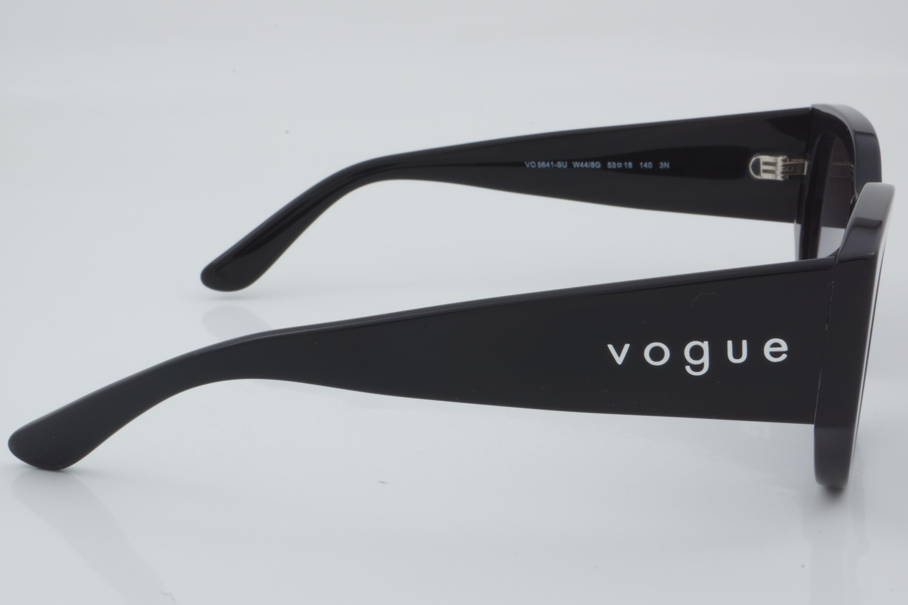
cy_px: 302
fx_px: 1892
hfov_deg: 27.0
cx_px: 454
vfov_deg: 18.2
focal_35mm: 75
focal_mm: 50
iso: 100
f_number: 32
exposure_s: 1/3
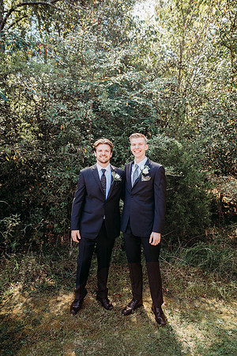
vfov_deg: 73.7
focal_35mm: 24
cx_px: 118
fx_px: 237
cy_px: 178
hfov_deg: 53.1
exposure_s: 1/400
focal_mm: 24
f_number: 2.8
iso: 100
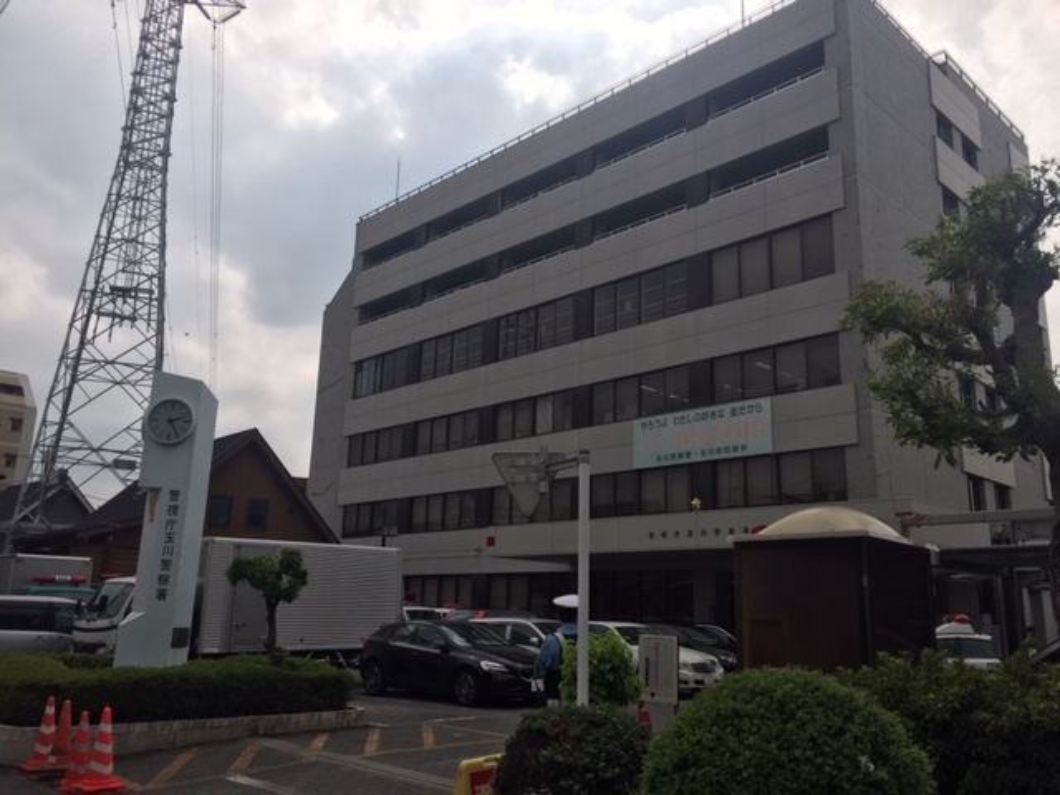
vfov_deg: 48.2
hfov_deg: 61.7
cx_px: 530
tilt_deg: +13.2
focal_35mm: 29
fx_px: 888
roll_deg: -2.9
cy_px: 398
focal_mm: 4.15
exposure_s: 1/3597
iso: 32
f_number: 2.2
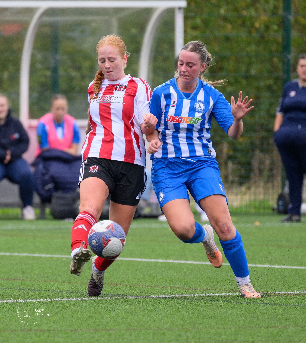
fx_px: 7848
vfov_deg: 2.5
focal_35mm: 739
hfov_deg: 2.2
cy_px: 156
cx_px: 101
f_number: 5.6
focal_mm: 400
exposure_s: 1/1250
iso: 1400
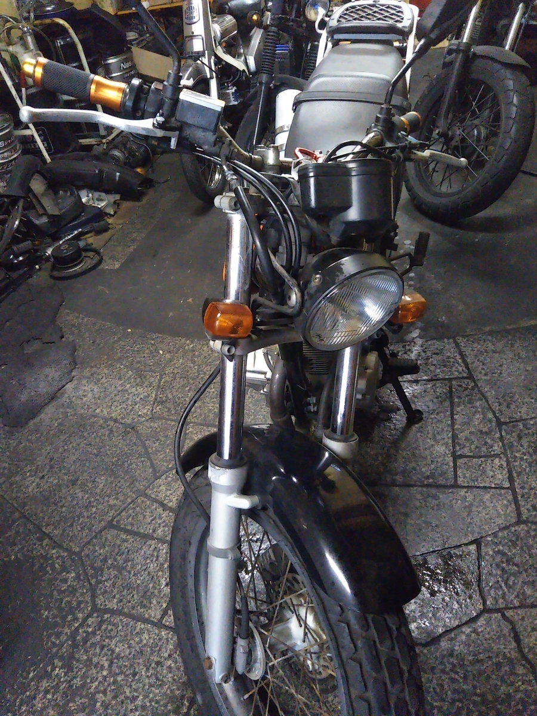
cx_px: 268
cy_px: 358
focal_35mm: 30
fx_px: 621
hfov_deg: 46.8
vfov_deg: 60.0
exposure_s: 1/23
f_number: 2.2
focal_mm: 4
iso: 836
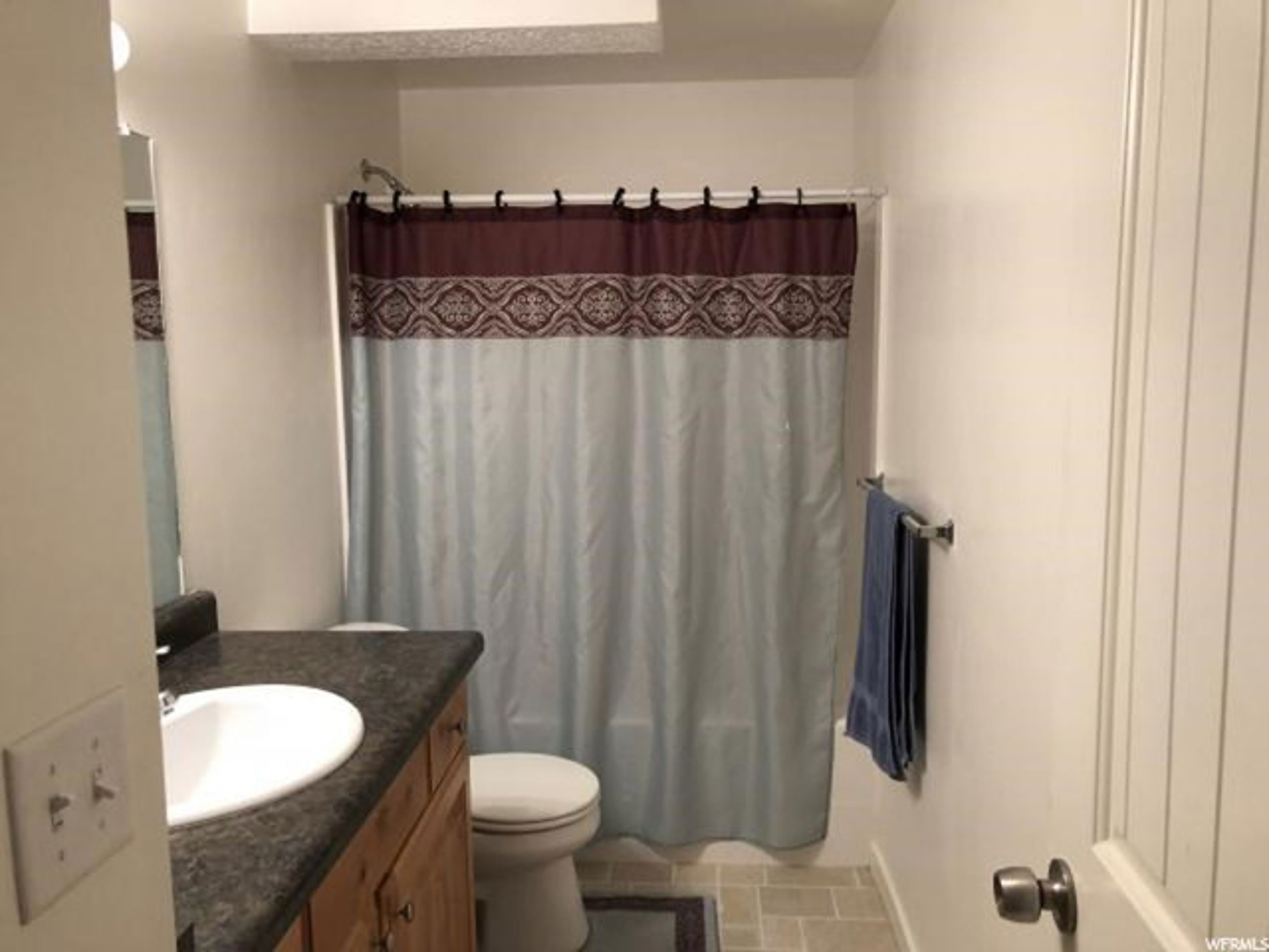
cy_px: 476
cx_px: 634
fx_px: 1026
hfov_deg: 63.4
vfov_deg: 49.7
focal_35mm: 28
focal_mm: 4
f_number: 1.8
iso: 40
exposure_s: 1/17
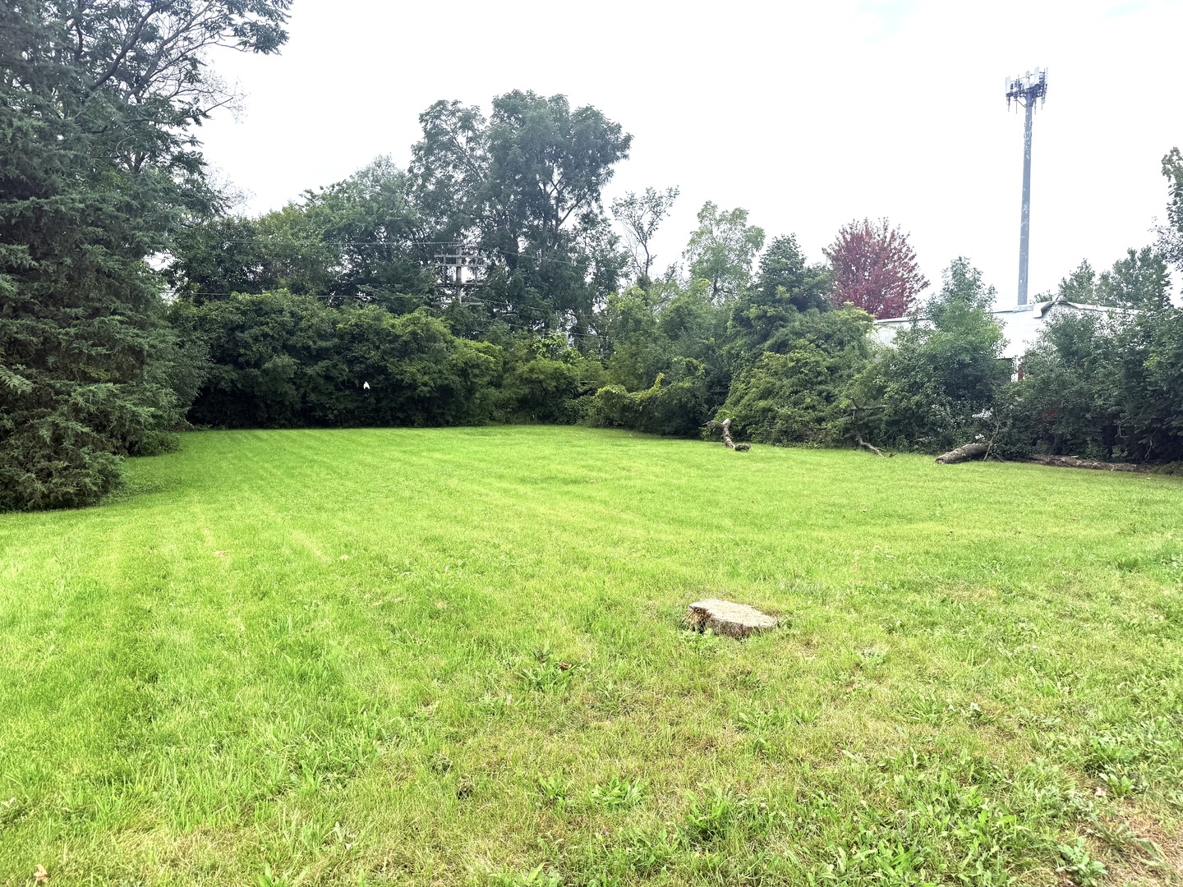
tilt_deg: -0.5
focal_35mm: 24
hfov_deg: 71.6
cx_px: 592
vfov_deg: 56.8
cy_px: 444
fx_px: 820
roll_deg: +0.6
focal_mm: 6.76
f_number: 1.78
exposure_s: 1/2169
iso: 80
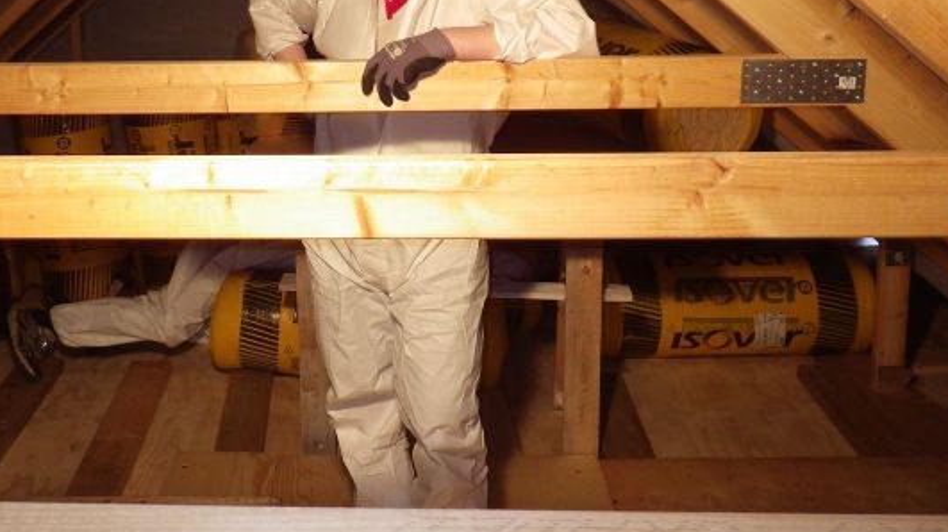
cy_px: 130
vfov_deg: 25.6
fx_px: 1156
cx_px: 311
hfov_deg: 43.9
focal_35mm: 46
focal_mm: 5
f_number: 3.5
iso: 125
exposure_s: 1/50
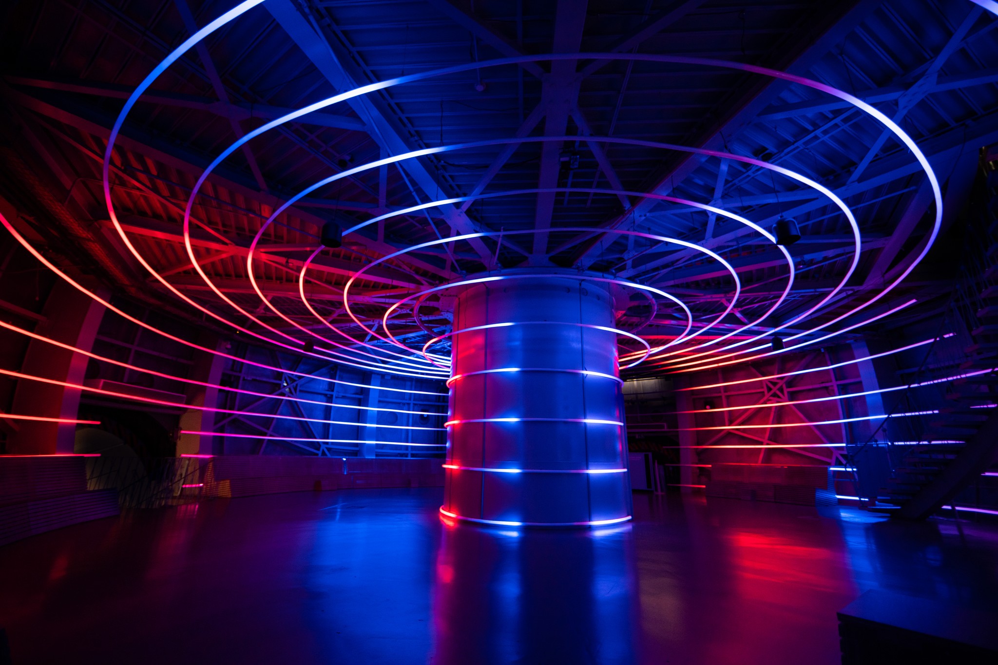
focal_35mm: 14
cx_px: 499
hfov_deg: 104.3
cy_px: 332
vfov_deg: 81.2
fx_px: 388
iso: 640
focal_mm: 14
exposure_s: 1/160
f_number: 2.8
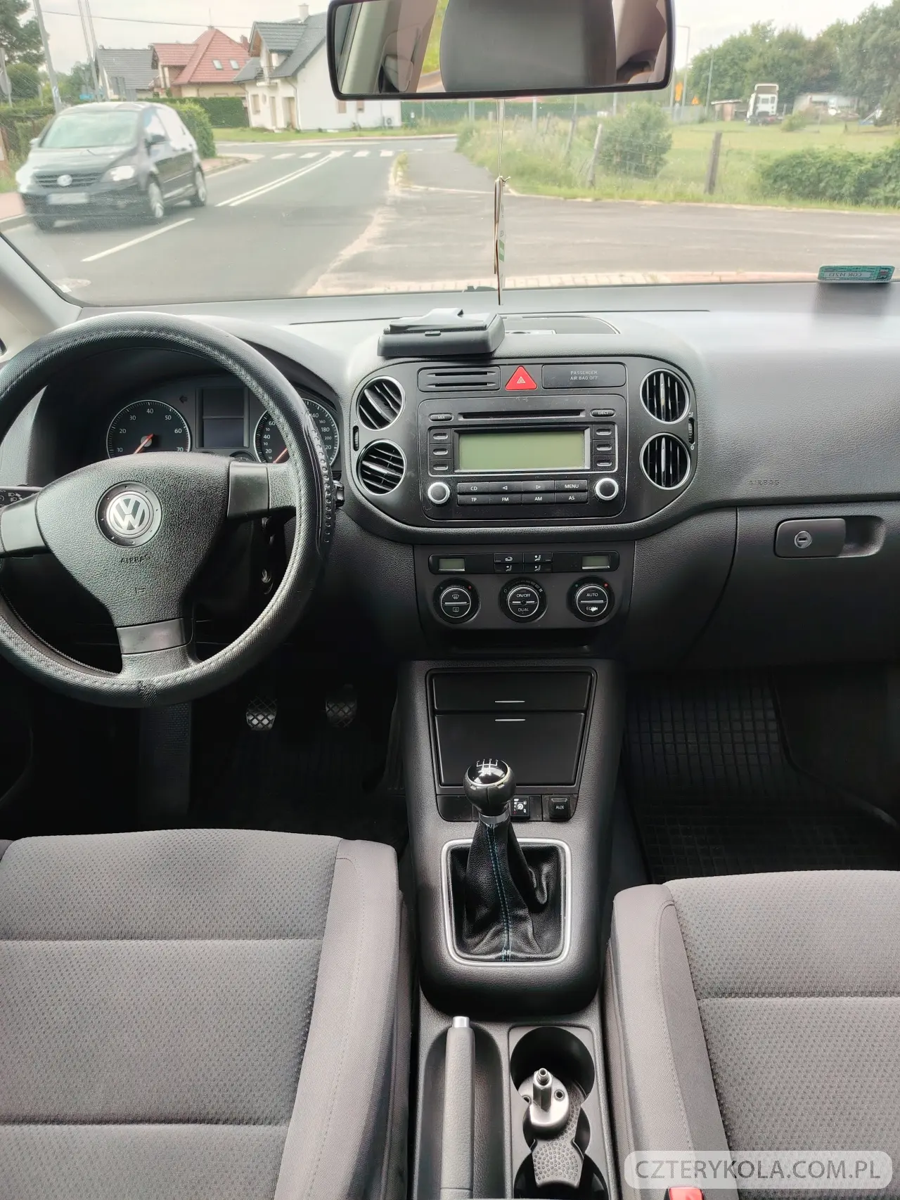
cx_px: 450
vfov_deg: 71.6
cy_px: 600
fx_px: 832
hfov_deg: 56.8
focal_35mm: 24
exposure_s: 1/50
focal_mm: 5.25
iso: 107
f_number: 1.75
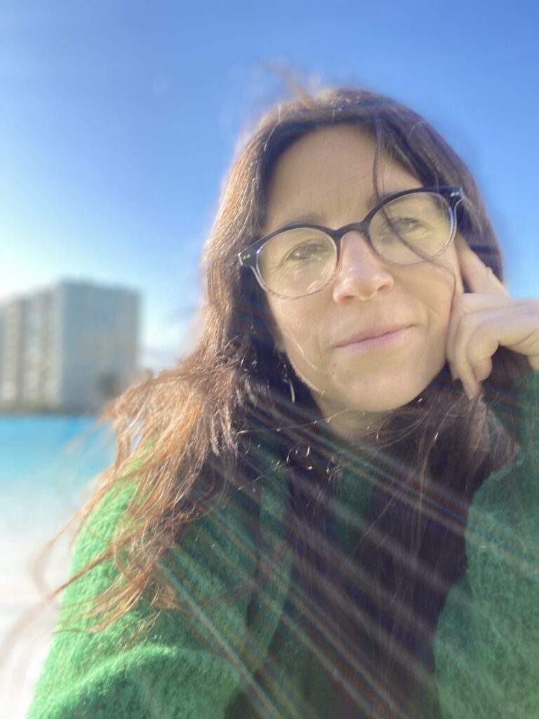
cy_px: 360
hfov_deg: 46.8
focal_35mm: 30
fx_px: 623
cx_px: 270
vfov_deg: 60.0
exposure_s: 1/149
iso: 25
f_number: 2.2
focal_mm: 2.71
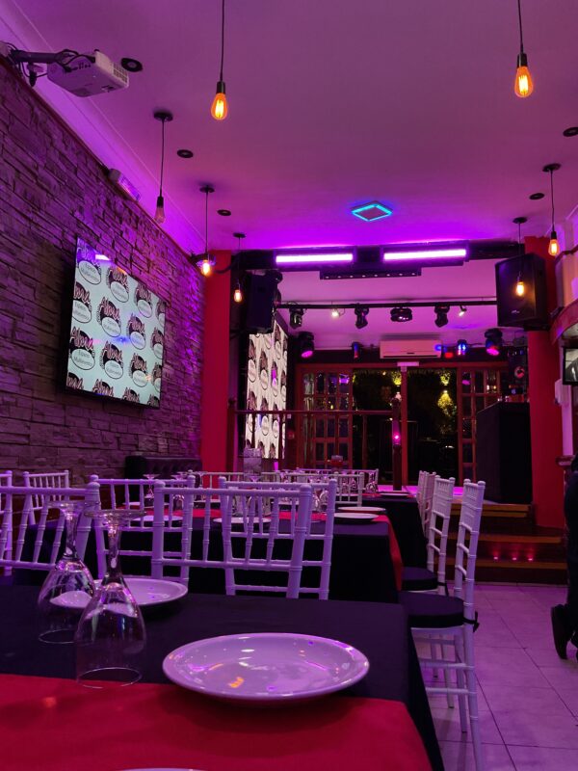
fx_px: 646
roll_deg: -0.4
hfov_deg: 48.2
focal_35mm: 29
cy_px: 386
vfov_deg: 61.7
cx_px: 289
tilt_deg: +5.5
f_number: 1.8
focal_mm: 3
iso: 160
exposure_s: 1/60
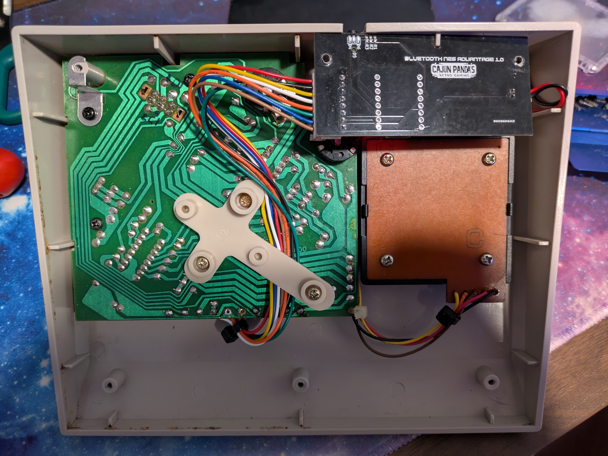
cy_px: 228
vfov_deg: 54.9
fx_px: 439
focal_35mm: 25
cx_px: 304
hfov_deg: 69.4
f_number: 1.89
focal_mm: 5.43
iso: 280
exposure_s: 1/24
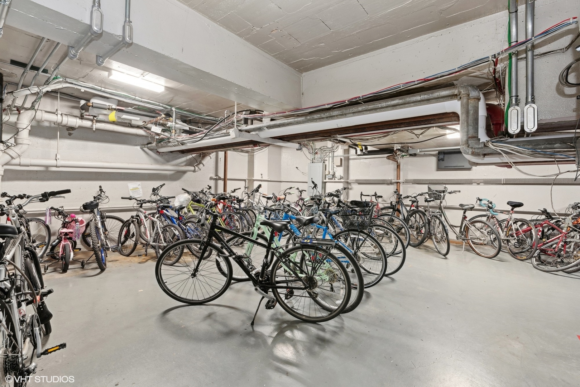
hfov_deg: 100.4
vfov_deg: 77.3
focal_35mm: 15
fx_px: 242
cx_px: 290
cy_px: 194
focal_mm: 15
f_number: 11
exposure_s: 2
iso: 250
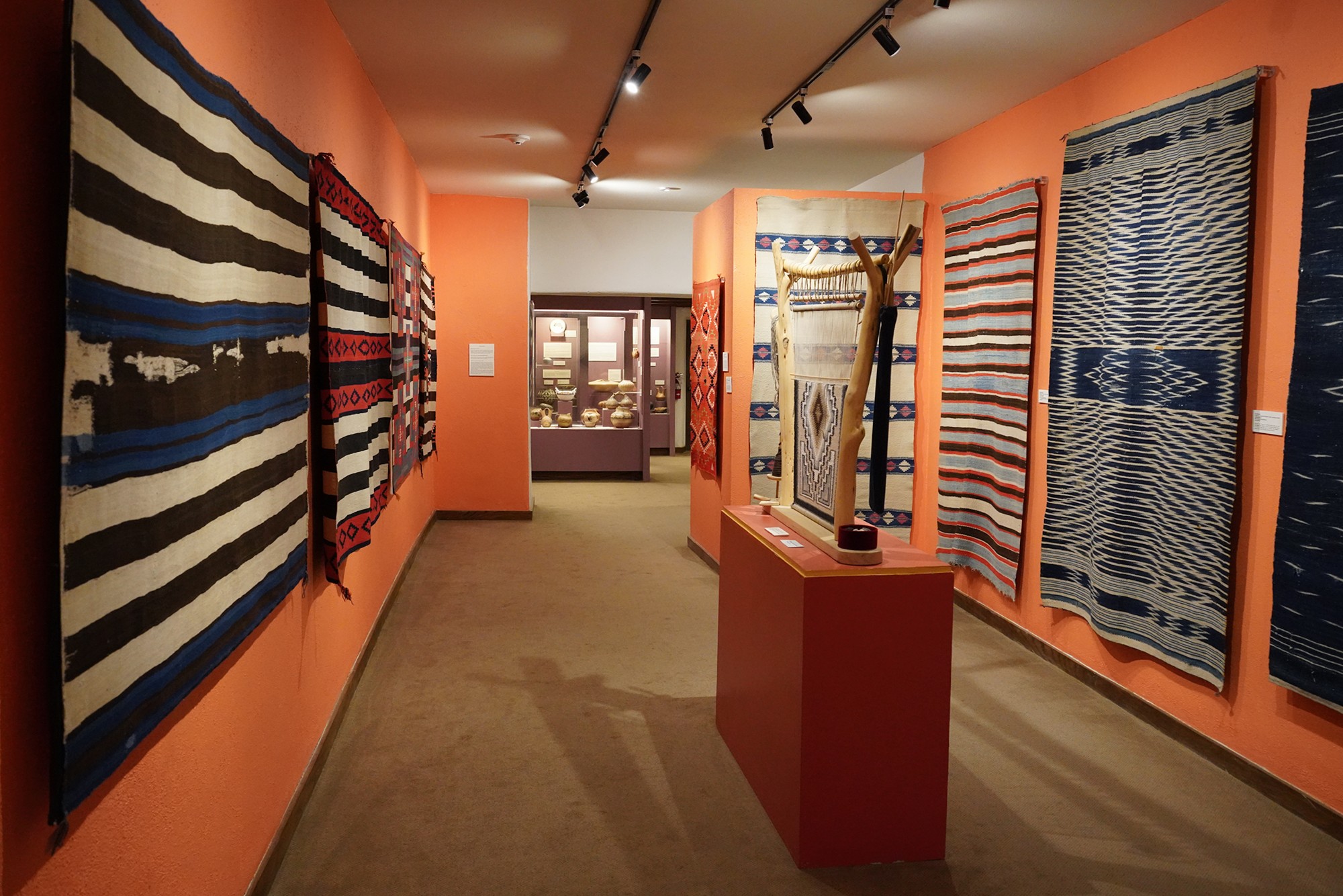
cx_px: 672
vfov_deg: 46.4
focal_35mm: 28
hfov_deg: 65.5
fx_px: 1045
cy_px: 448
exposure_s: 1/100
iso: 6400
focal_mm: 28
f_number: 6.3
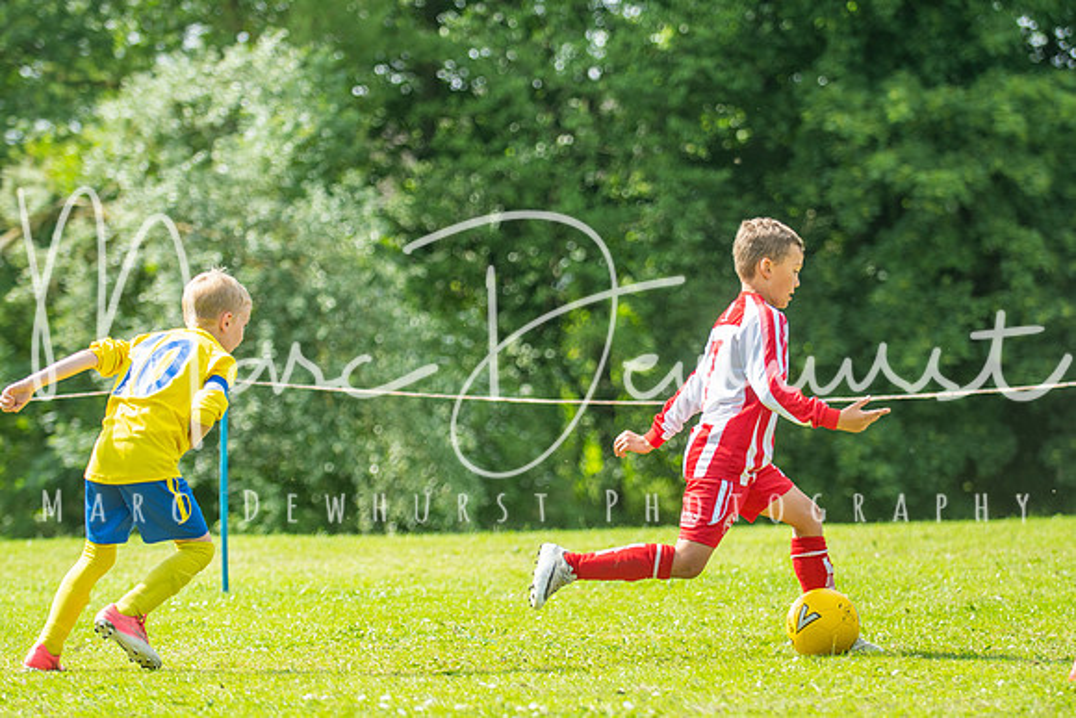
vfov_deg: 8.7
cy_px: 359
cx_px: 538
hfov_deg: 13.0
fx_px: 4708
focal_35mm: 158
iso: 250
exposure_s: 1/1250
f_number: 3.2
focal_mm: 105
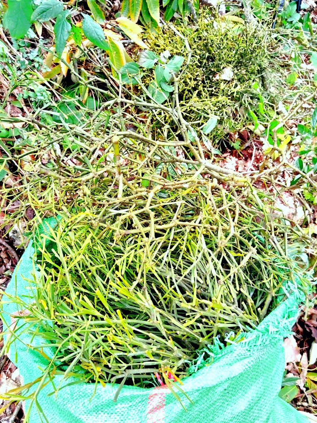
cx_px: 158
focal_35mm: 30
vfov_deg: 60.0
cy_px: 212
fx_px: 366
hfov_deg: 46.8
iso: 498
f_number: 1.9
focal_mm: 4.95
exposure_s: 1/100
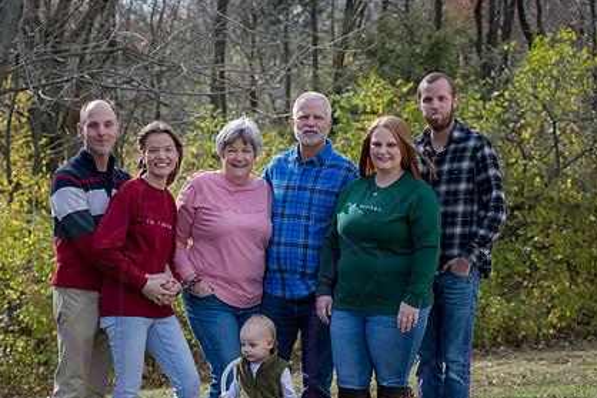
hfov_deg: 18.4
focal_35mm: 111
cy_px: 273
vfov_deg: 12.3
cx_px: 266
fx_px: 1841
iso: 400
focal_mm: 80
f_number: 5
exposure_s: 1/800
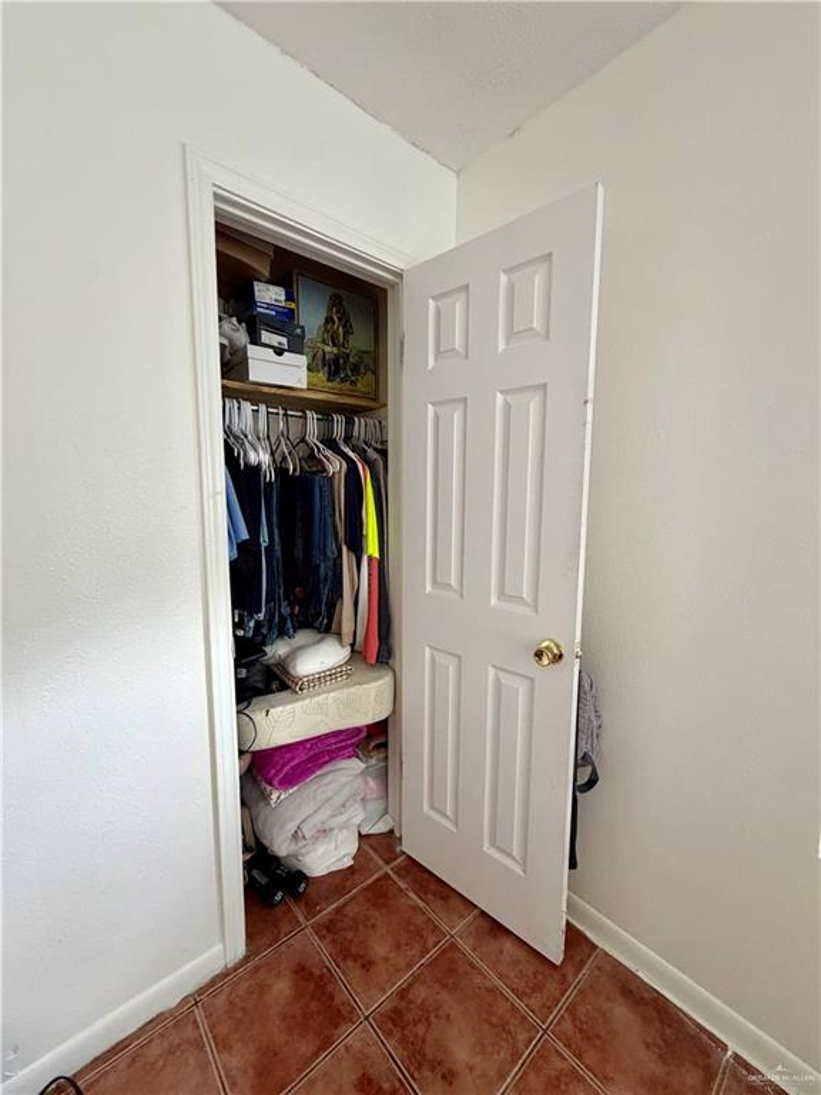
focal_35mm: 14
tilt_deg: -7.1
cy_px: 548
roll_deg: -0.7
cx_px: 410
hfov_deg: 85.7
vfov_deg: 102.1
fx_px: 443
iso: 400
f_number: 2.2
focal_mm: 2.22
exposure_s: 1/60
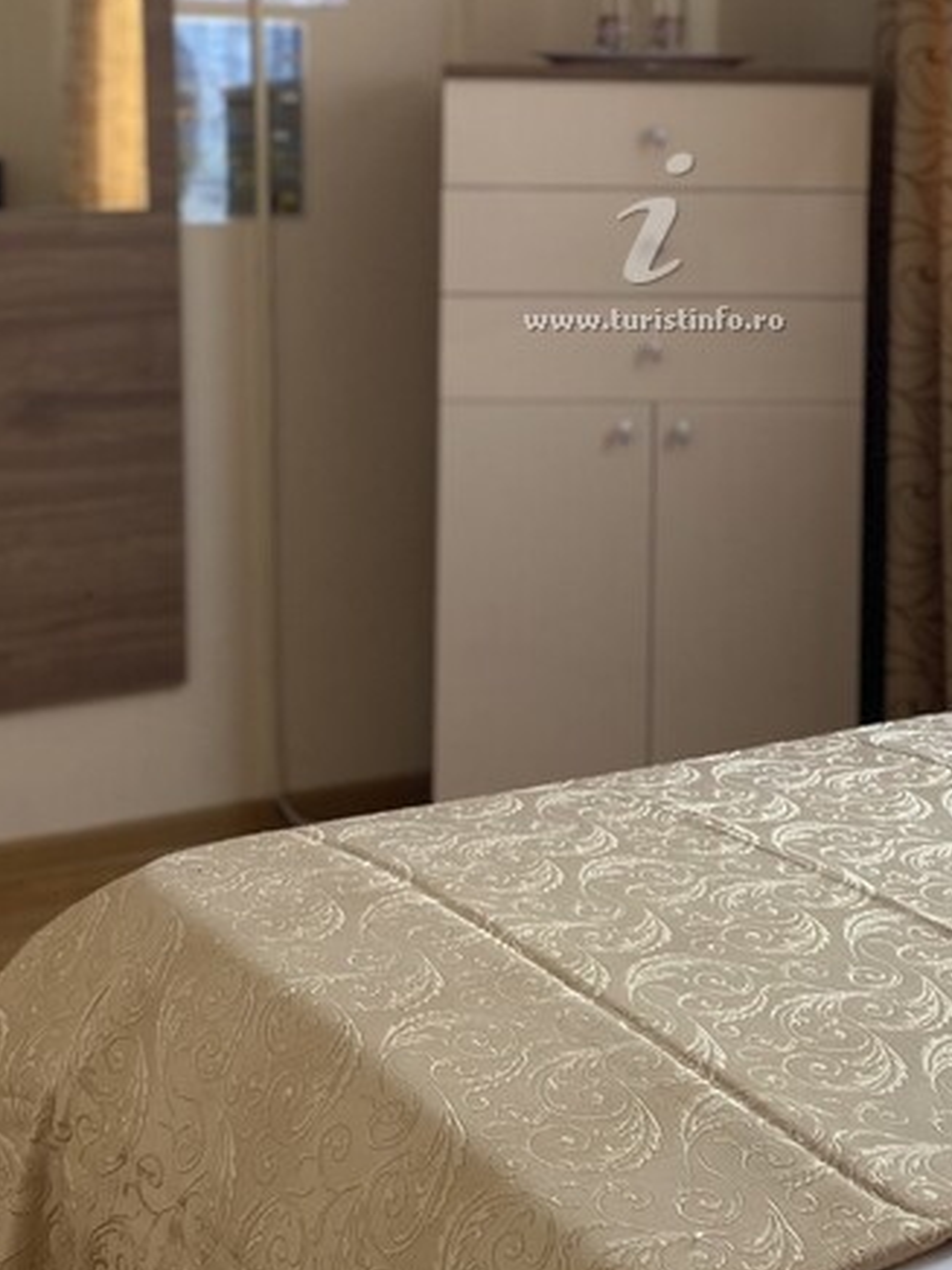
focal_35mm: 61
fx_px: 2237
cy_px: 259
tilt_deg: -2.1
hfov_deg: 23.9
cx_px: 675
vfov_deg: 30.9
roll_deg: -0.1
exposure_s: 1/101
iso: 125
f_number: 1.8
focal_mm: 4.25
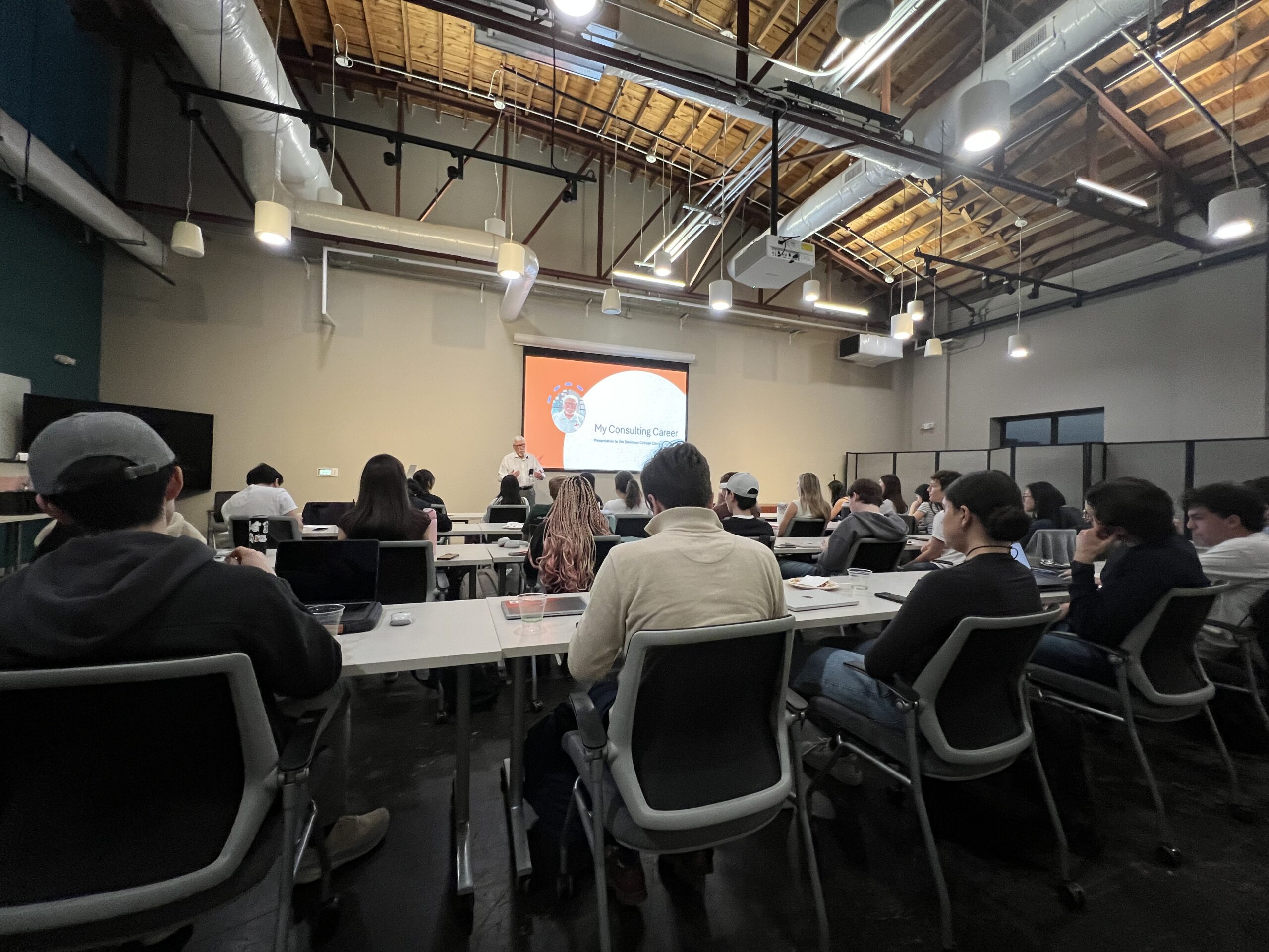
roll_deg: -1.3
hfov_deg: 106.2
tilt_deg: -1.2
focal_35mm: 13
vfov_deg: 89.9
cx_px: 634
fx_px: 477
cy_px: 476
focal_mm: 1.57
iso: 400
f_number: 1.8
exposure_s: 1/60
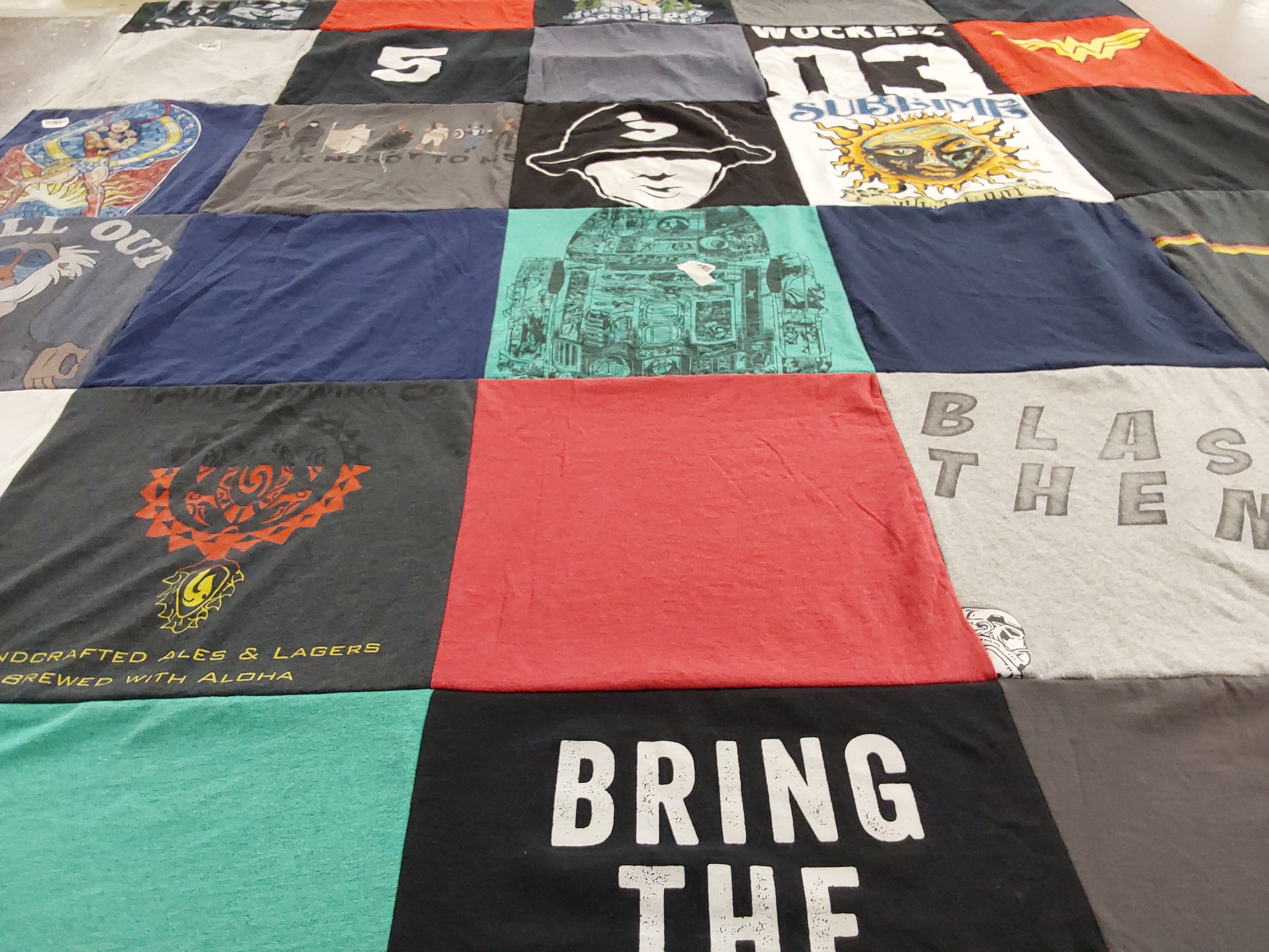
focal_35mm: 28
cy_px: 476
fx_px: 1026
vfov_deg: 49.7
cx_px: 634
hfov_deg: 63.4
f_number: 1.9
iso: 200
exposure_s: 1/60
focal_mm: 2.91
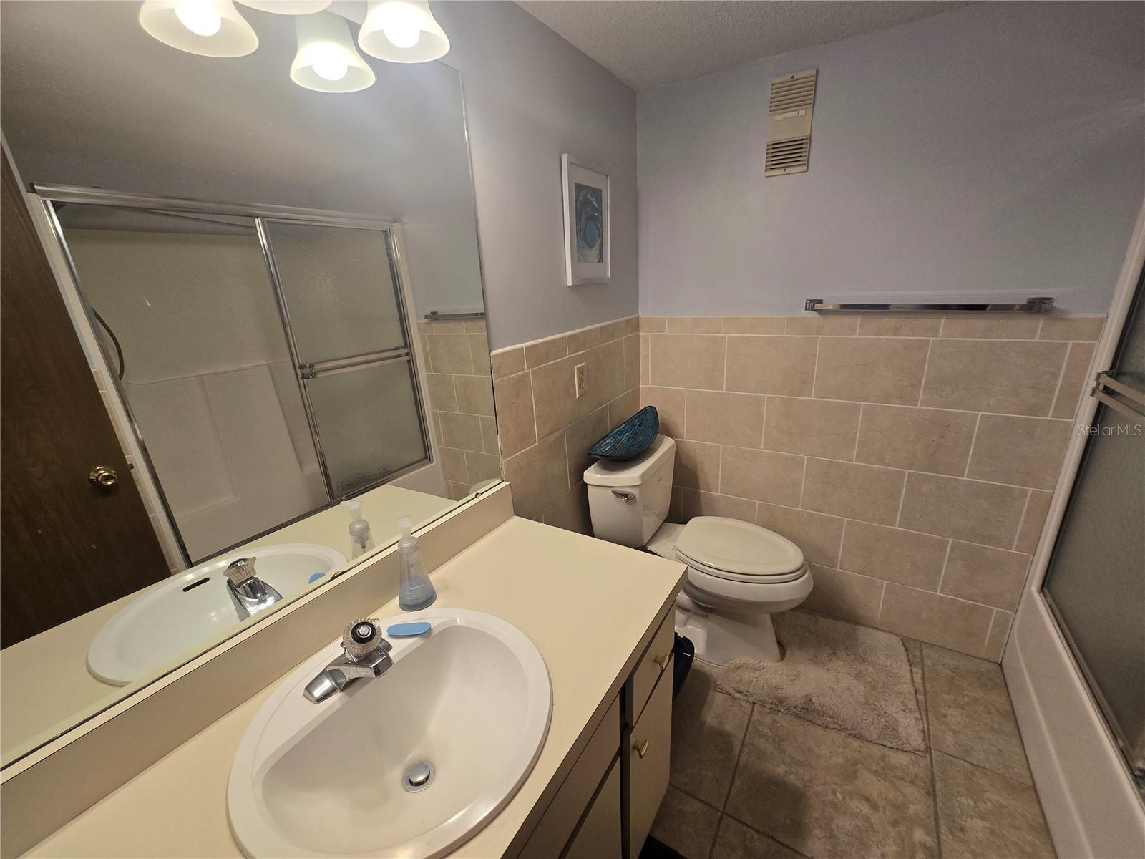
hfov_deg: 106.2
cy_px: 430
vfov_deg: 89.9
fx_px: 430
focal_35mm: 13
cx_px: 572
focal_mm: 2.2
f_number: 2.2
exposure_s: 1/60
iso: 80
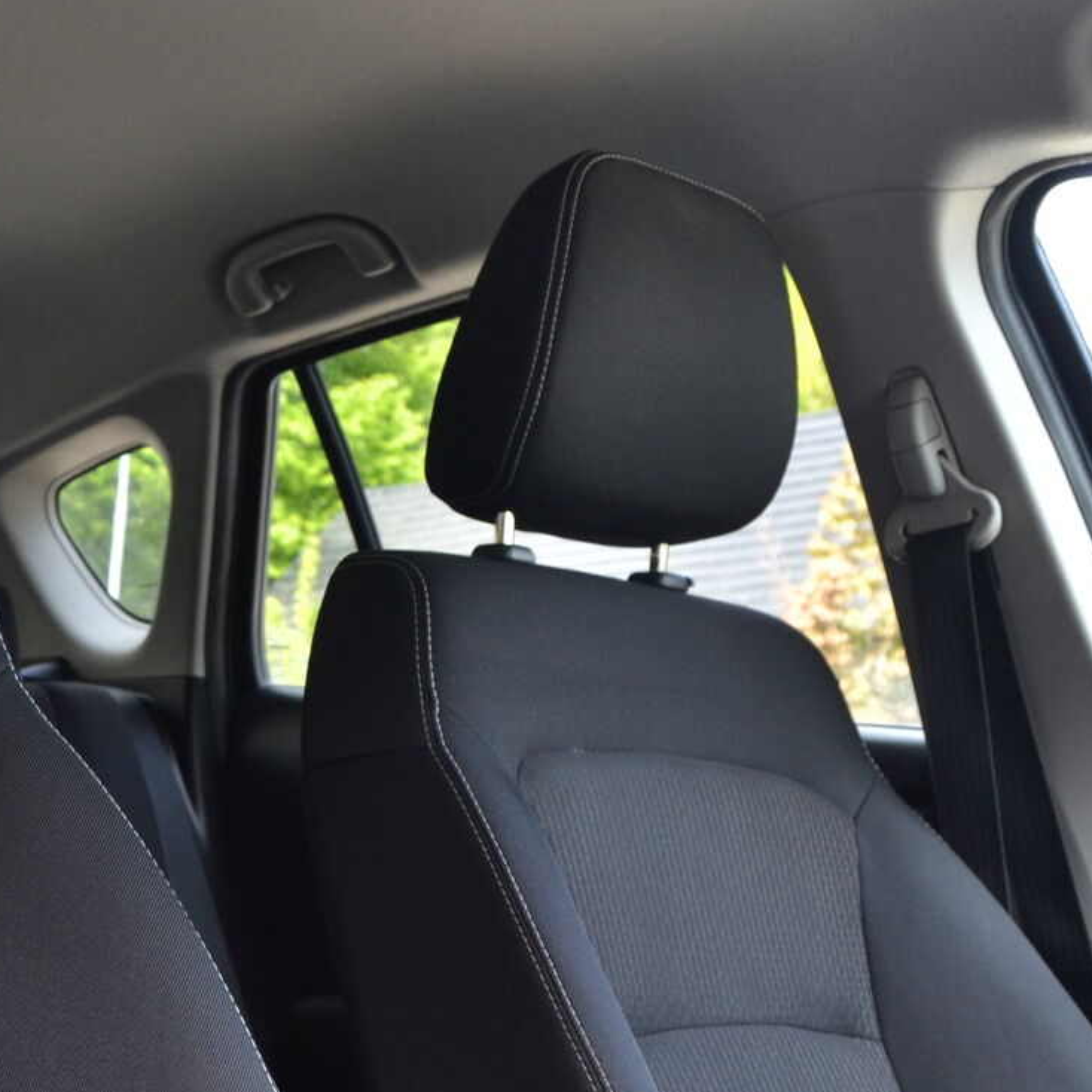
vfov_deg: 28.4
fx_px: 2141
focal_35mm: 60
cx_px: 265
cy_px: 733
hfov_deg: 28.2
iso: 400
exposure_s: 1/100
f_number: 5
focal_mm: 18
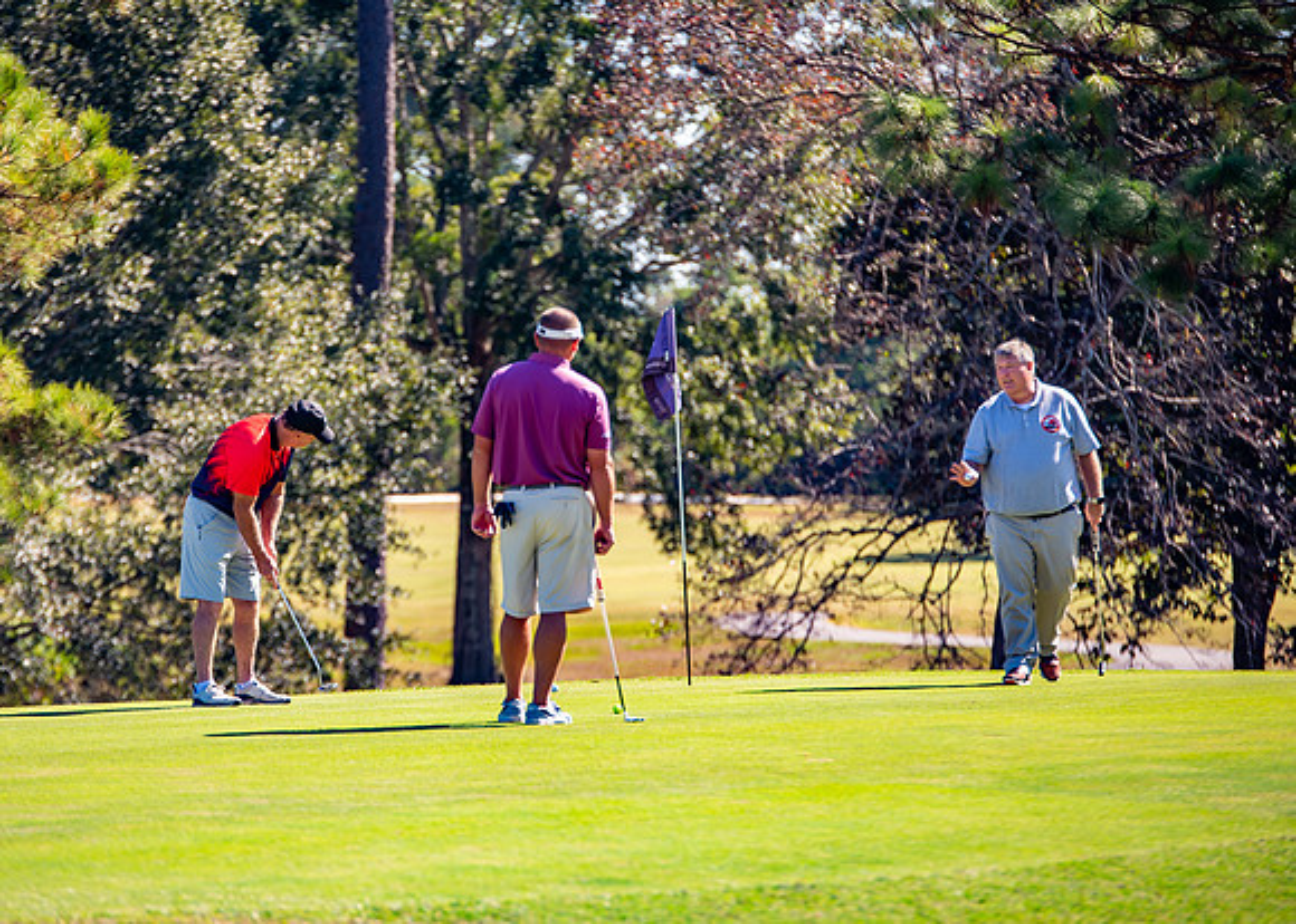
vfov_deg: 6.6
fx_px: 8039
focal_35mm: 218
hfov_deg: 9.2
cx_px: 531
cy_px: 417
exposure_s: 1/500
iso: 100
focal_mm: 180
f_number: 3.2
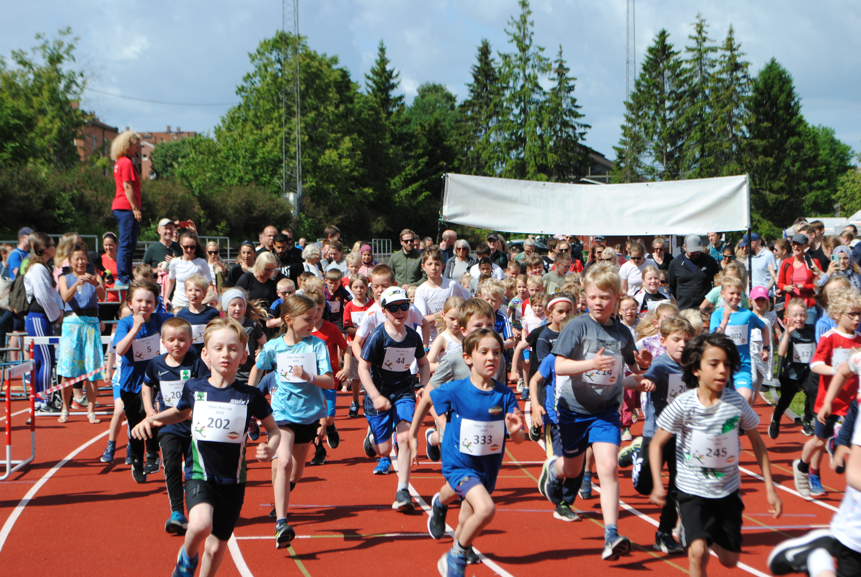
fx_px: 1975
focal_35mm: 82
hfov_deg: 24.6
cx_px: 430
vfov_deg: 16.6
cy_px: 288
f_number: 8
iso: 100
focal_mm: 55
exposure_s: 1/250
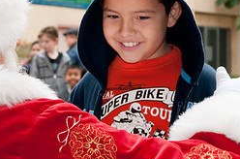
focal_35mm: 158
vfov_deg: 8.6
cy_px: 58
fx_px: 1052
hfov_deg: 13.0
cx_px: 80
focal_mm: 45
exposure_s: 1/160
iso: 320
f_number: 6.3
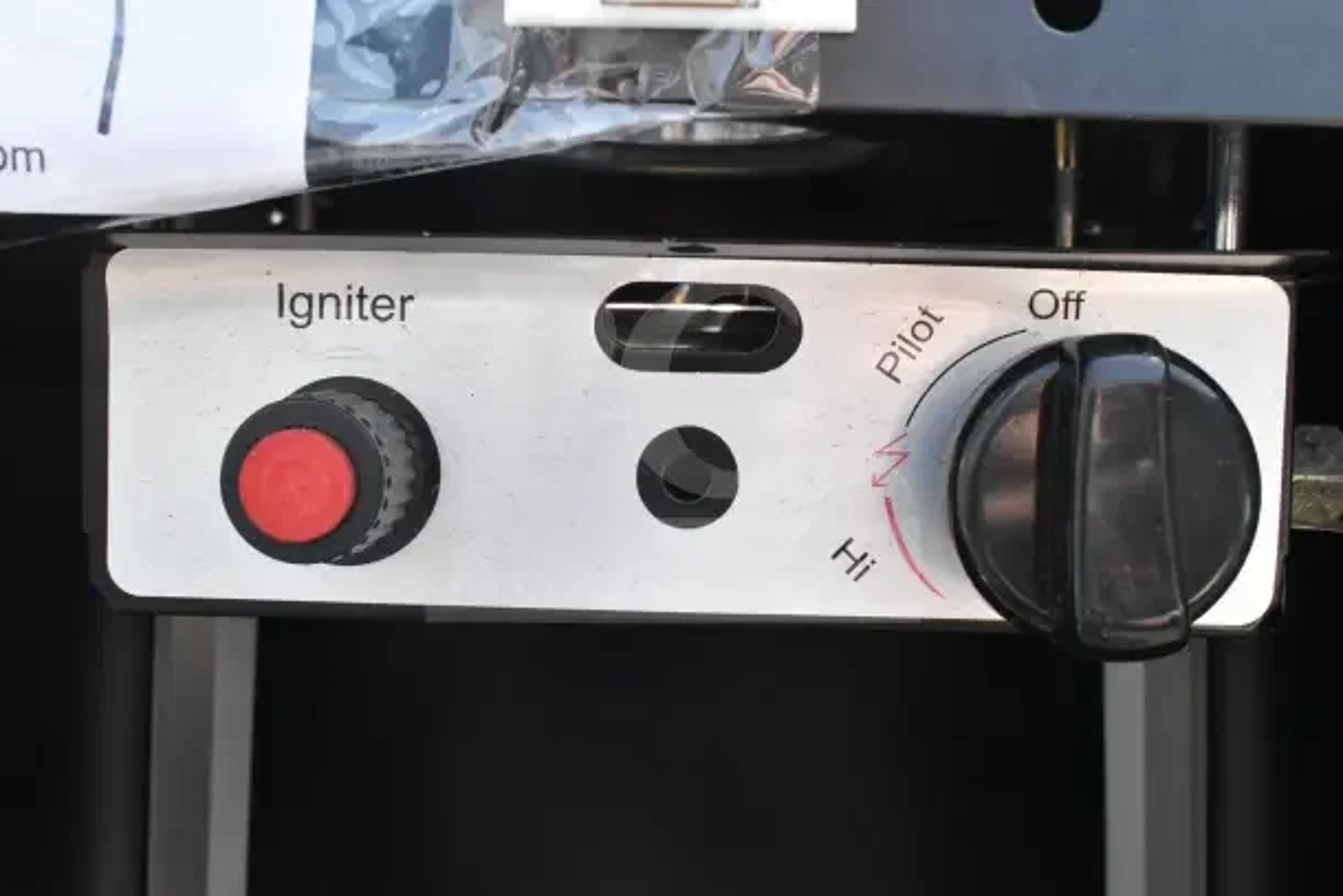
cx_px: 672
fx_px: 1399
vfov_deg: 35.5
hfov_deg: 51.3
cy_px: 448
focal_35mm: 38
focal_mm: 25
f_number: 16
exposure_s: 1/1000
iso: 6400
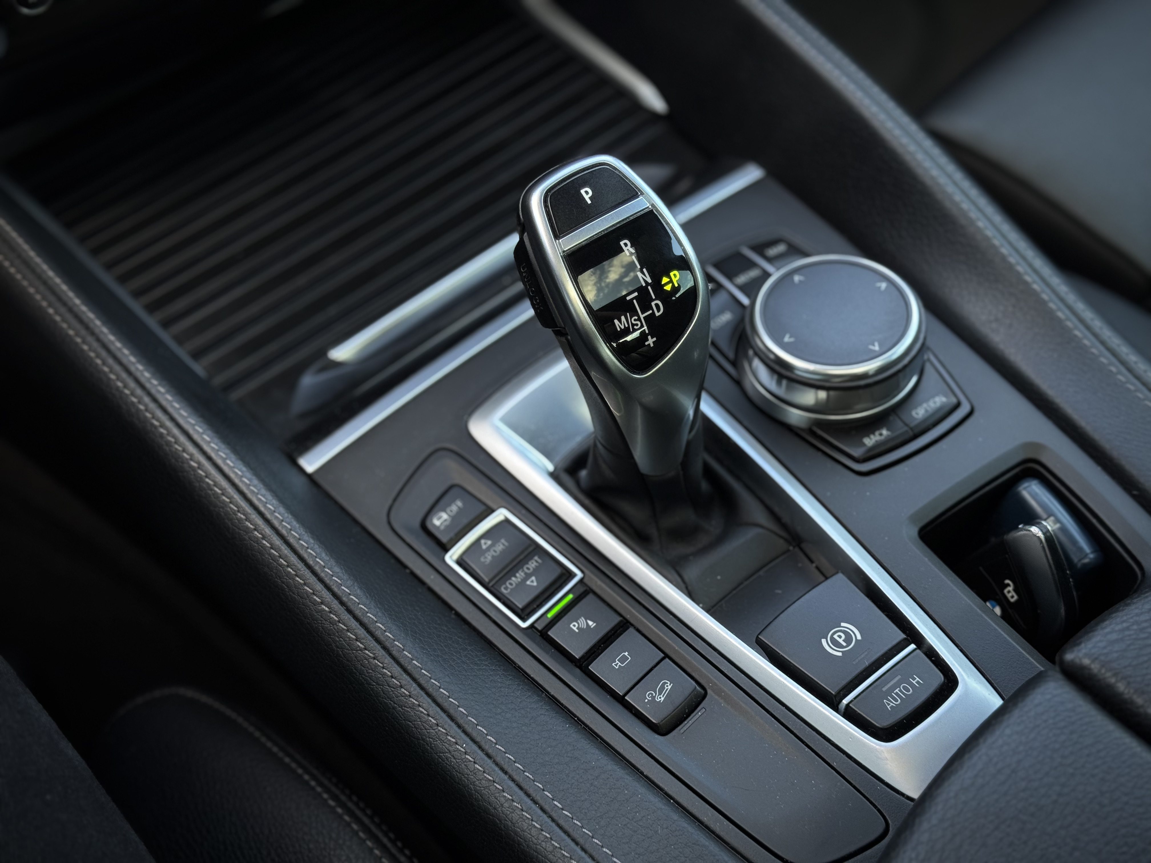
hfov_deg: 39.7
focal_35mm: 48
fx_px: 1596
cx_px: 576
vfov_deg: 30.3
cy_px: 432
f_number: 1.78
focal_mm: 6.76
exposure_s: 1/121
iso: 64
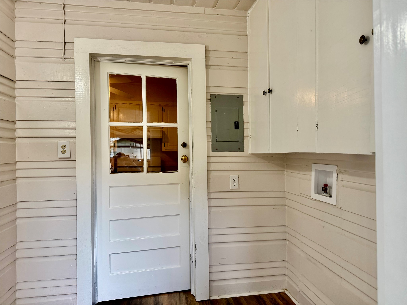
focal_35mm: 24
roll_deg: +1.0
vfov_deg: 56.8
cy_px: 152
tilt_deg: -0.1
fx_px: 282
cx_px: 204
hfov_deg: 71.6
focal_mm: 6.76
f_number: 1.78
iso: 160
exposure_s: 1/120
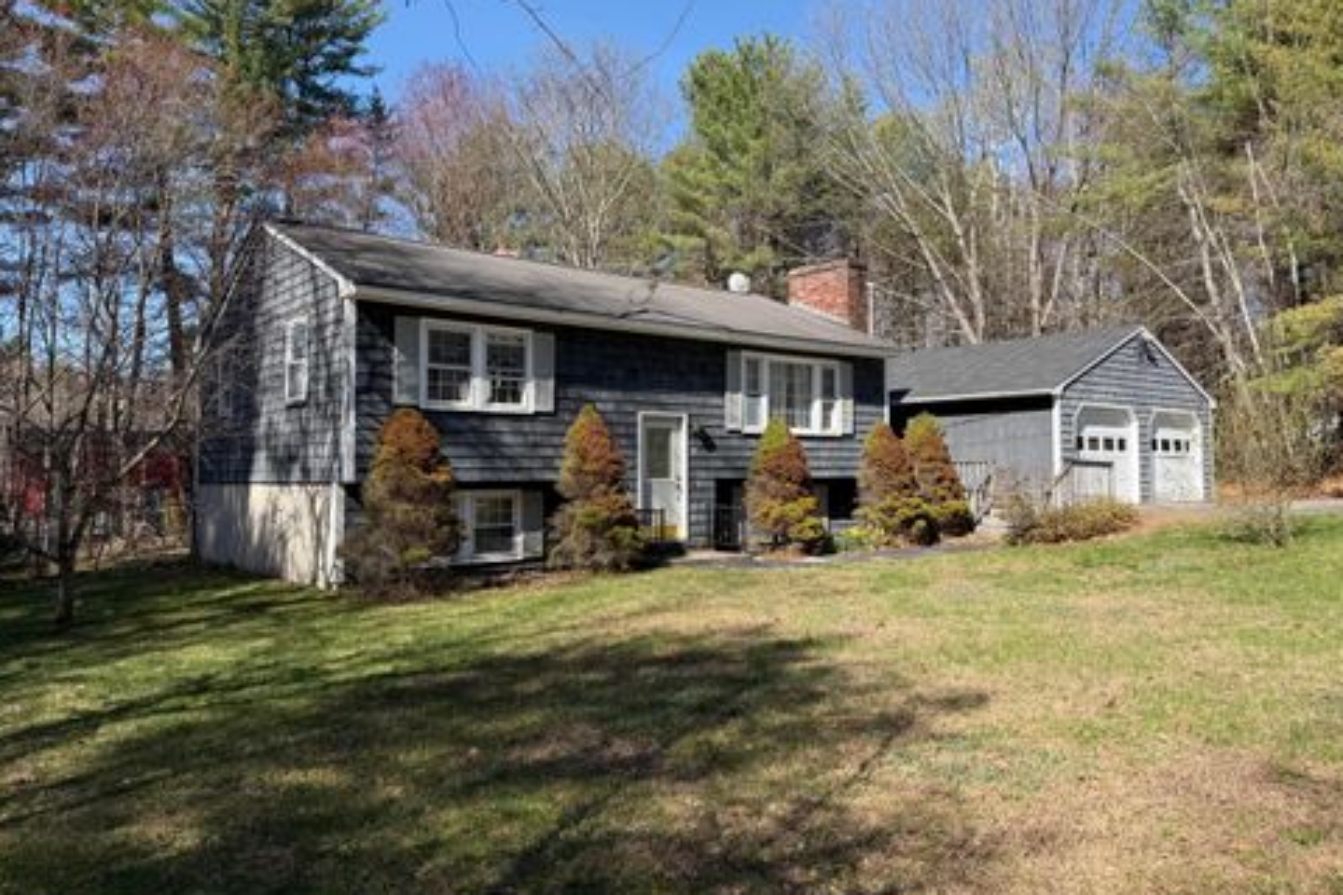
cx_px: 680
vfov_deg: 49.5
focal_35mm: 26
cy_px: 424
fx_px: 970
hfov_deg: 69.4
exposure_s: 1/2370
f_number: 1.78
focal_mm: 6.76
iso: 80
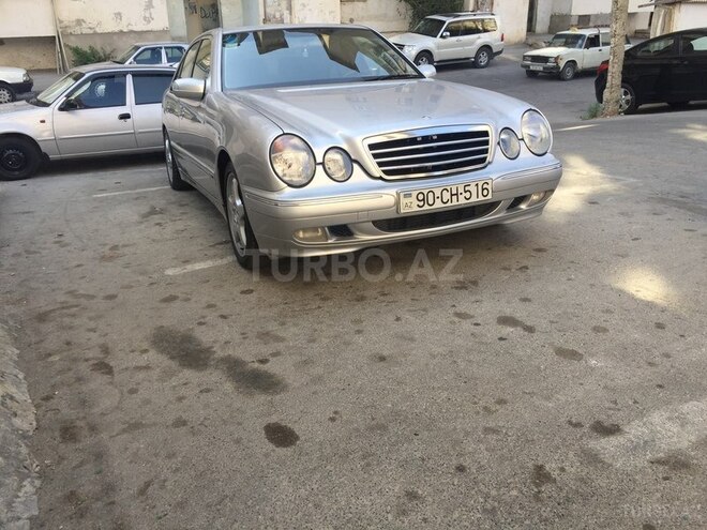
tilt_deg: -23.2
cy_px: 265
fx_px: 592
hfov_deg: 61.7
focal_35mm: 29
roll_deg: +0.1
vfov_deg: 48.2
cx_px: 354
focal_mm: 4.15
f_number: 2.2
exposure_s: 1/366
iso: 32
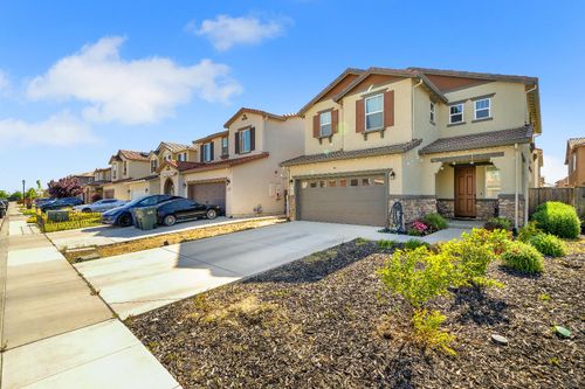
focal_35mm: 16
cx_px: 292
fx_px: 260
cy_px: 194
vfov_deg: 73.7
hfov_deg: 96.8
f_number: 9
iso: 100
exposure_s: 1/125
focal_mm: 16
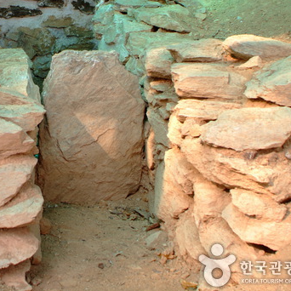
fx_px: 694
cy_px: 100
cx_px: 41
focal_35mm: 73
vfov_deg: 23.6
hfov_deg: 23.2
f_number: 4
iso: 100
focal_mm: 28
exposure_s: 1/60
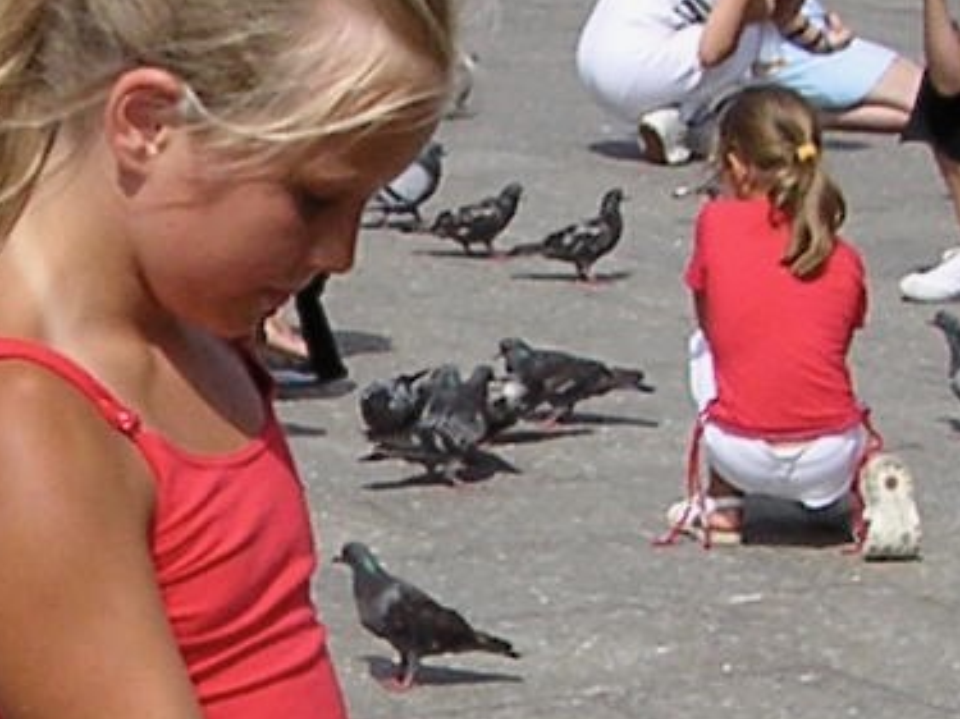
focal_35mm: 158
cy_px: 890
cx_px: -59
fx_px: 4380
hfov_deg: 12.3
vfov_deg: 9.3
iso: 64
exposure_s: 1/250
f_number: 6.7
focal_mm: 4.8
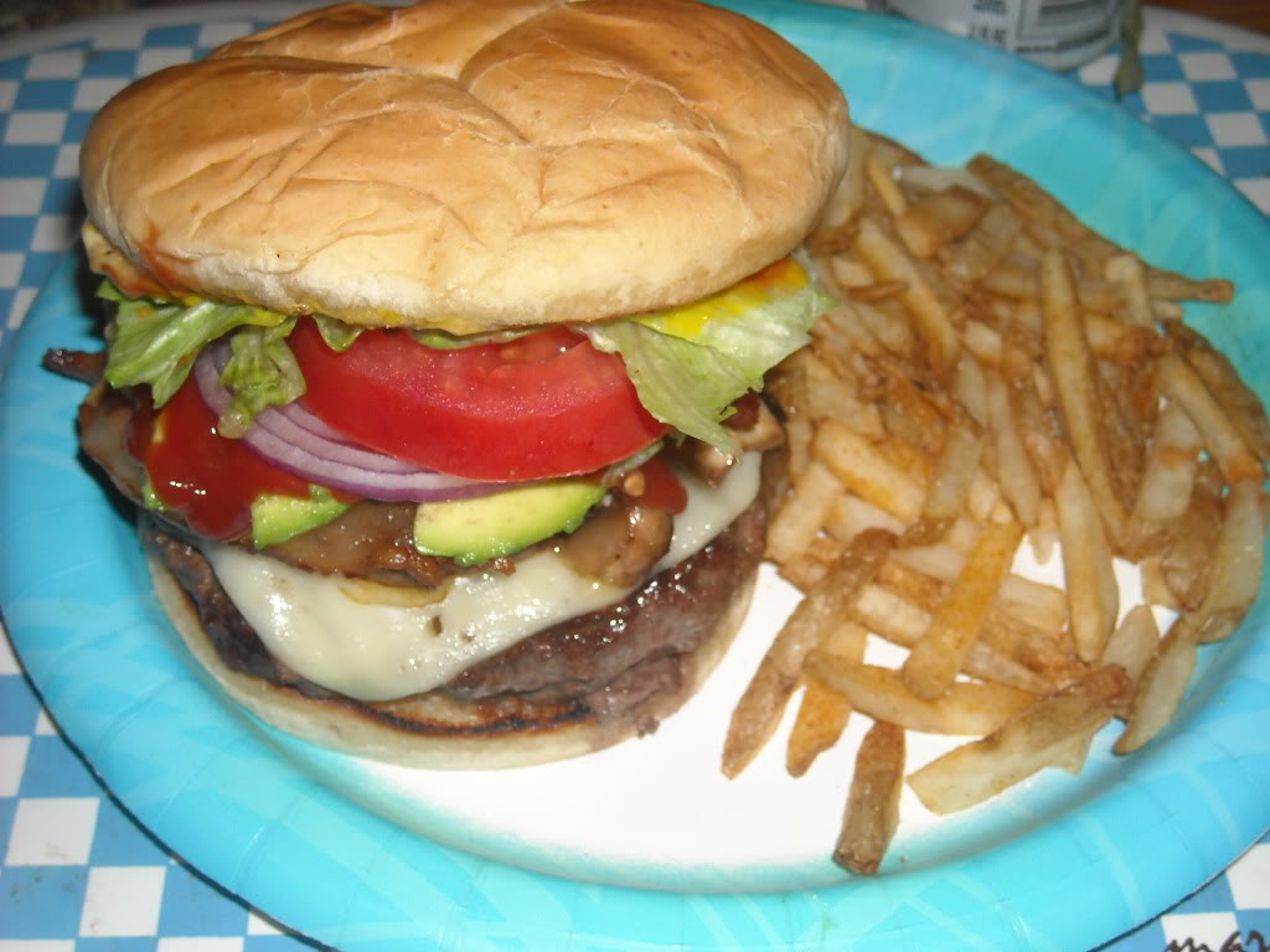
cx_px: 635
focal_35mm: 54
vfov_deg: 27.0
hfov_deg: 35.5
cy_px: 476
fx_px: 1981
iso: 200
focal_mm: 8.8
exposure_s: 1/60
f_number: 3.3
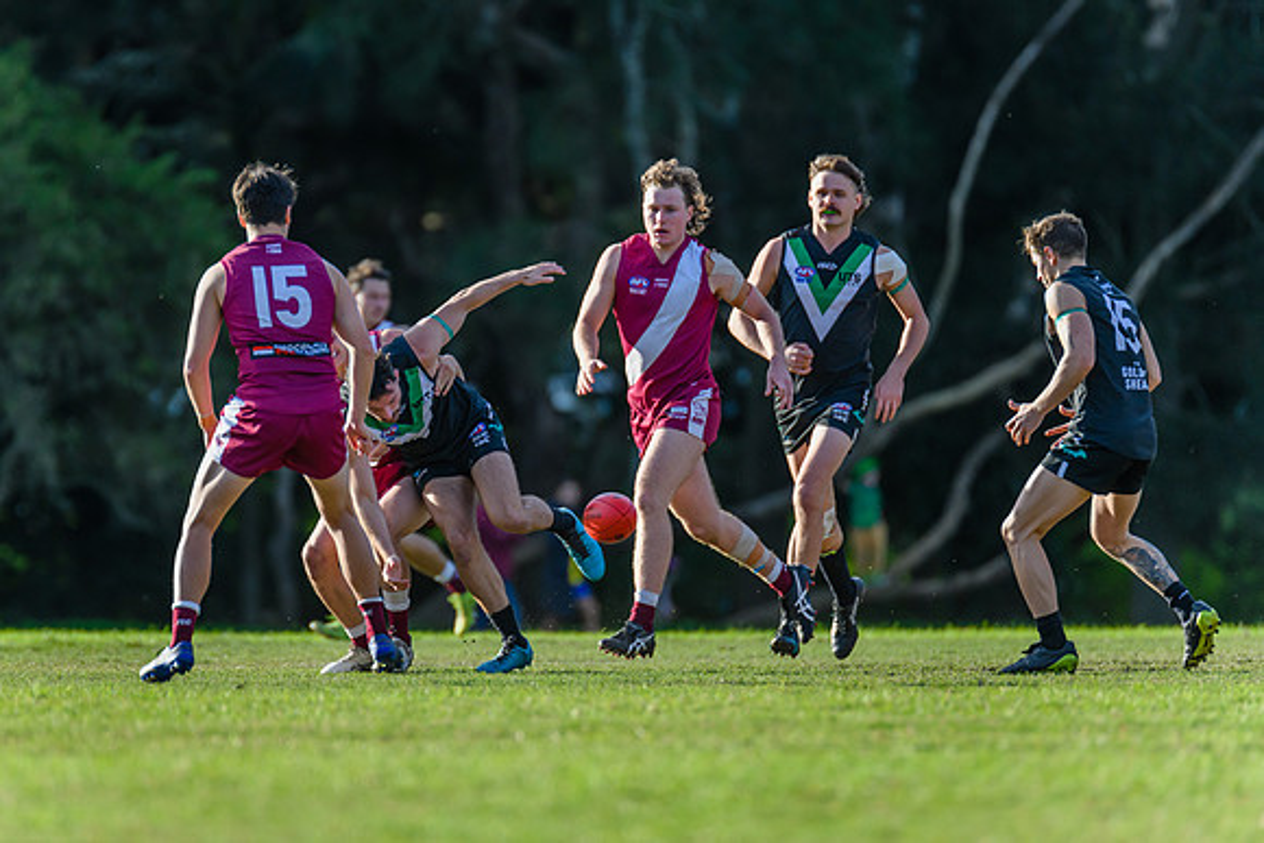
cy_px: 409
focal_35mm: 476
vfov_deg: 2.9
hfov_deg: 4.3
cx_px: 550
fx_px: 16715
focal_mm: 420
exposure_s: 1/2500
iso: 1100
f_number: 4
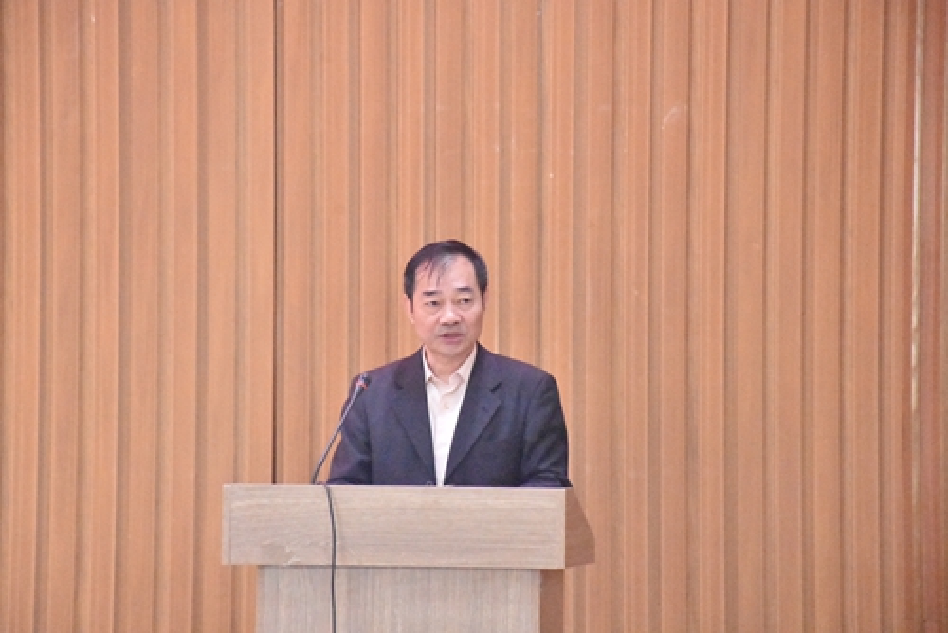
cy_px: 316
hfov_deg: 9.8
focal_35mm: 210
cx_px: 474
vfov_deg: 6.6
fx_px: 5533
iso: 25600
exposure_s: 1/250
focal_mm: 140
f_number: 8
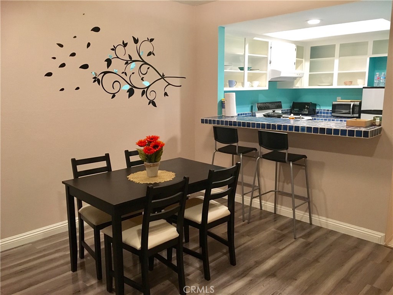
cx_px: 196
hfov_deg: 61.7
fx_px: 329
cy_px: 148
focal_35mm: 29
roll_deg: +0.5
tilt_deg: -10.0
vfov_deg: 48.2
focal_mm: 4.15
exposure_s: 1/30
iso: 200
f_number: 2.2
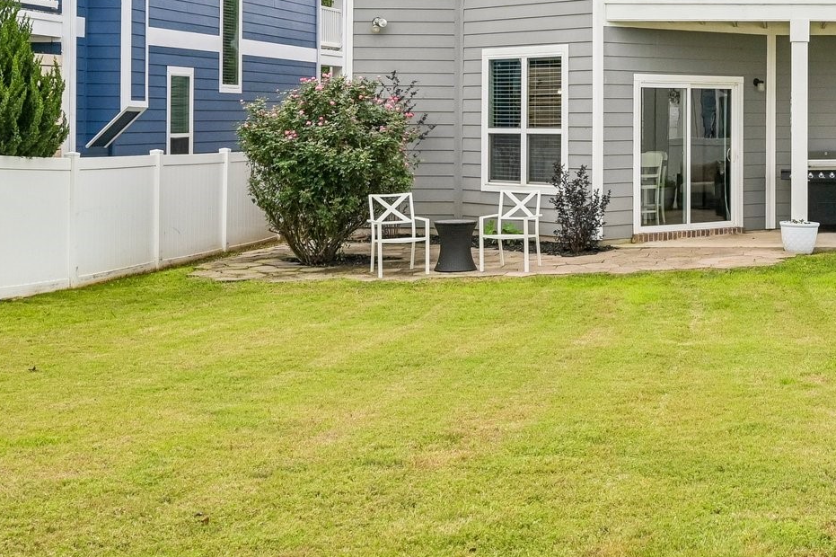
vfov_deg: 20.2
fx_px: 1532
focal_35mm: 66
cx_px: 796
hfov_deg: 28.9
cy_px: 71
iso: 400
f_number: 8
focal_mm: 30
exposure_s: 1/1000
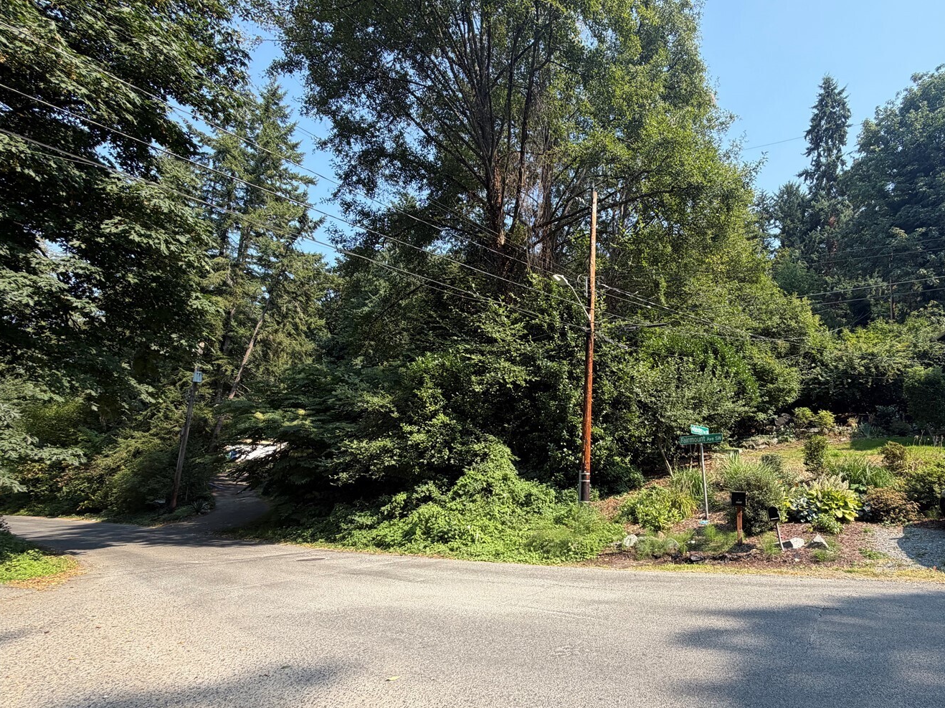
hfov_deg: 89.8
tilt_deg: +9.0
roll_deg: -2.5
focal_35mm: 17
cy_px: 406
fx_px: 464
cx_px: 571
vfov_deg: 74.3
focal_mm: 2.22
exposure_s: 1/502
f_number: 2.2
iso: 40
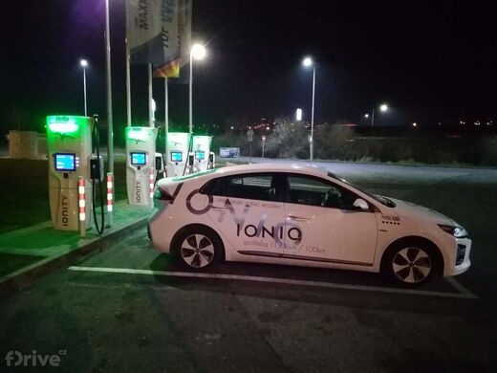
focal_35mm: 26
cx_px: 248
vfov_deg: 53.1
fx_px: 373
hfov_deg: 67.3
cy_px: 186
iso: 2791
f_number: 2.2
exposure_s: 1/12
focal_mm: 3.46
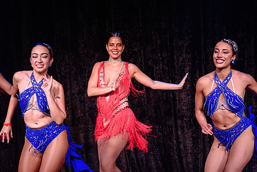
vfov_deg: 15.3
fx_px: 636
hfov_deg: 22.8
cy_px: 126
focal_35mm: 89
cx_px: 133
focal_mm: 46
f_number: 3.2
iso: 1600
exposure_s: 1/500
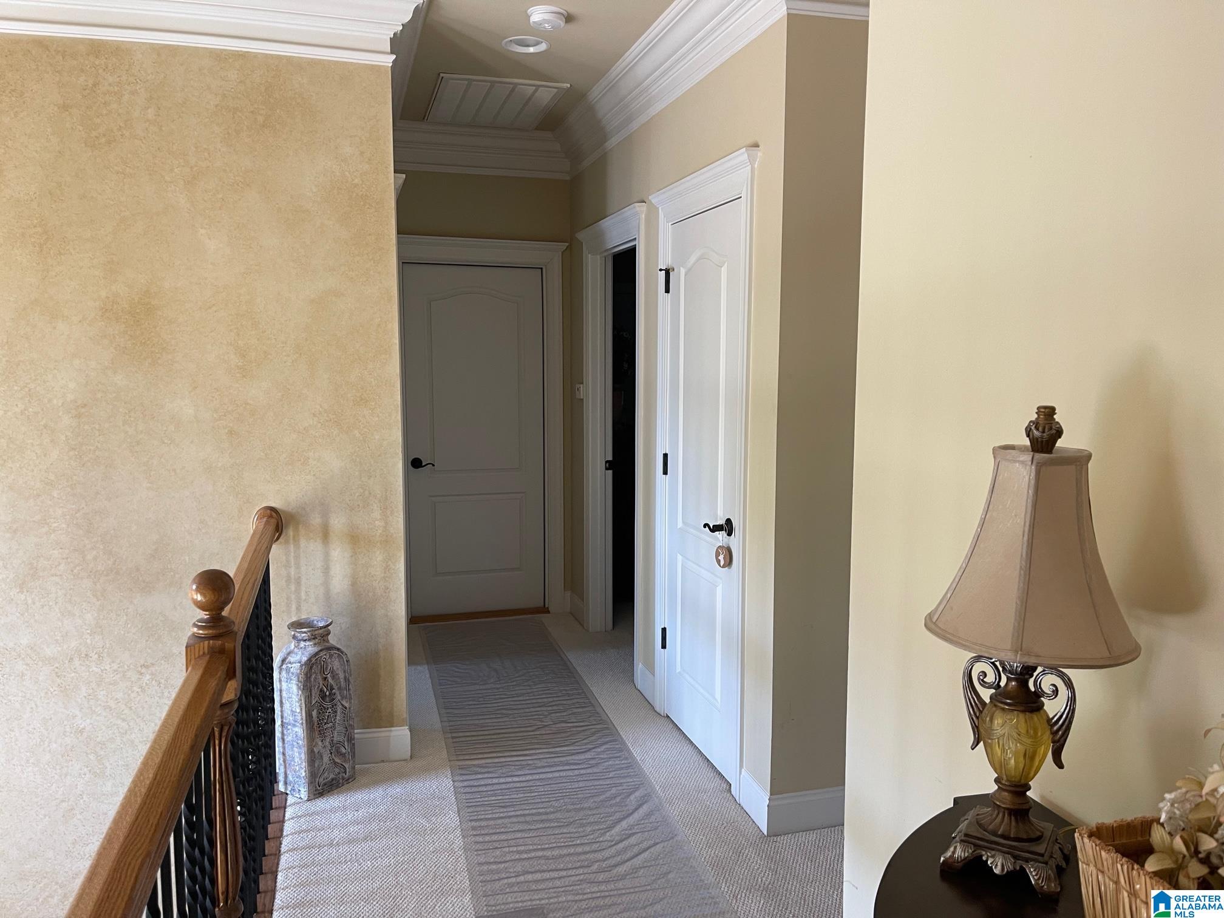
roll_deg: -0.7
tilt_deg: -6.7
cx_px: 612
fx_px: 919
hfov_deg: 67.3
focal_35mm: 26
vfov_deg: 53.1
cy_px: 459
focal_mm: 5.1
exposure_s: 1/60
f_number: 1.6
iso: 125
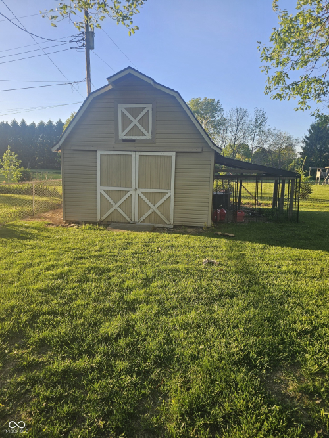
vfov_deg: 73.9
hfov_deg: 58.9
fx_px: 292
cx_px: 164
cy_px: 219
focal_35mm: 23
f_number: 1.7
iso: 10
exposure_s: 1/149
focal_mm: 6.3
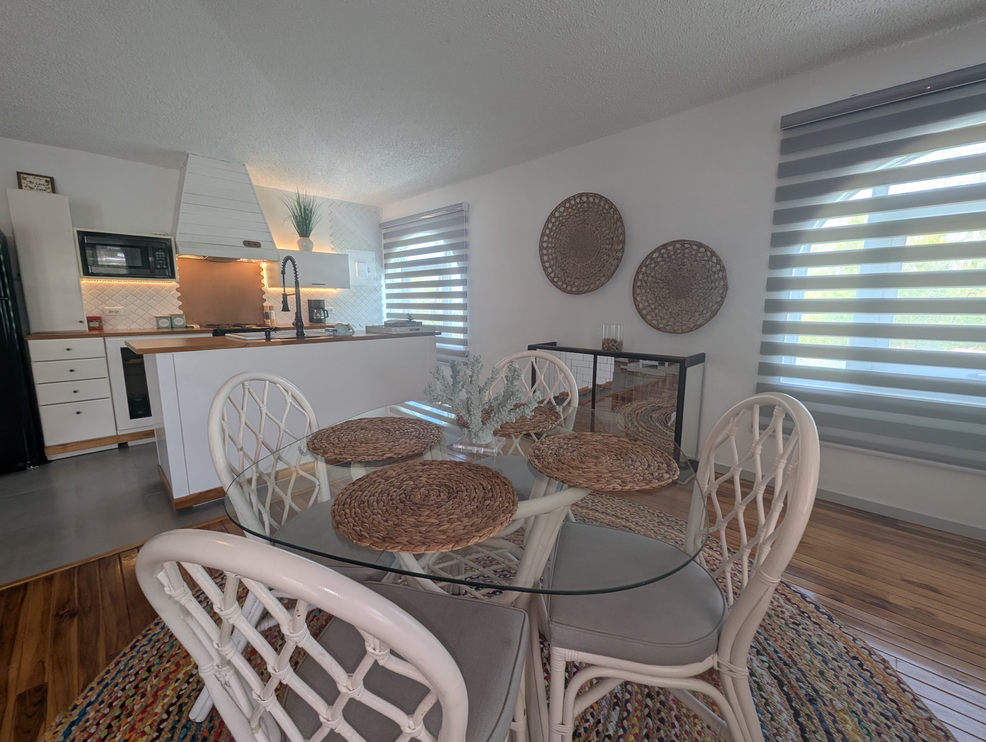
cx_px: 493
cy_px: 371
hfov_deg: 106.1
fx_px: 371
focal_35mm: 13
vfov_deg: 90.1
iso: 53
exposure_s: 1/120
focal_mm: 1.95
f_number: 2.2
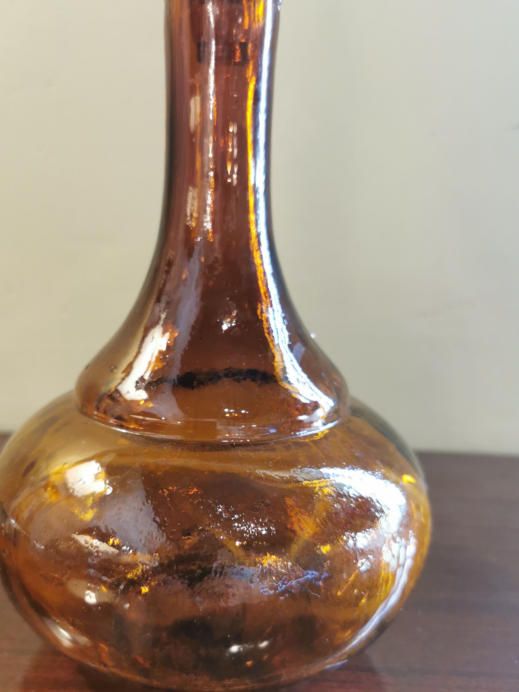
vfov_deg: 55.3
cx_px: 223
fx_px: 660
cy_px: 378
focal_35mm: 33
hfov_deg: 42.8
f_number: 1.6
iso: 200
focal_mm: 5.56
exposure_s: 1/50
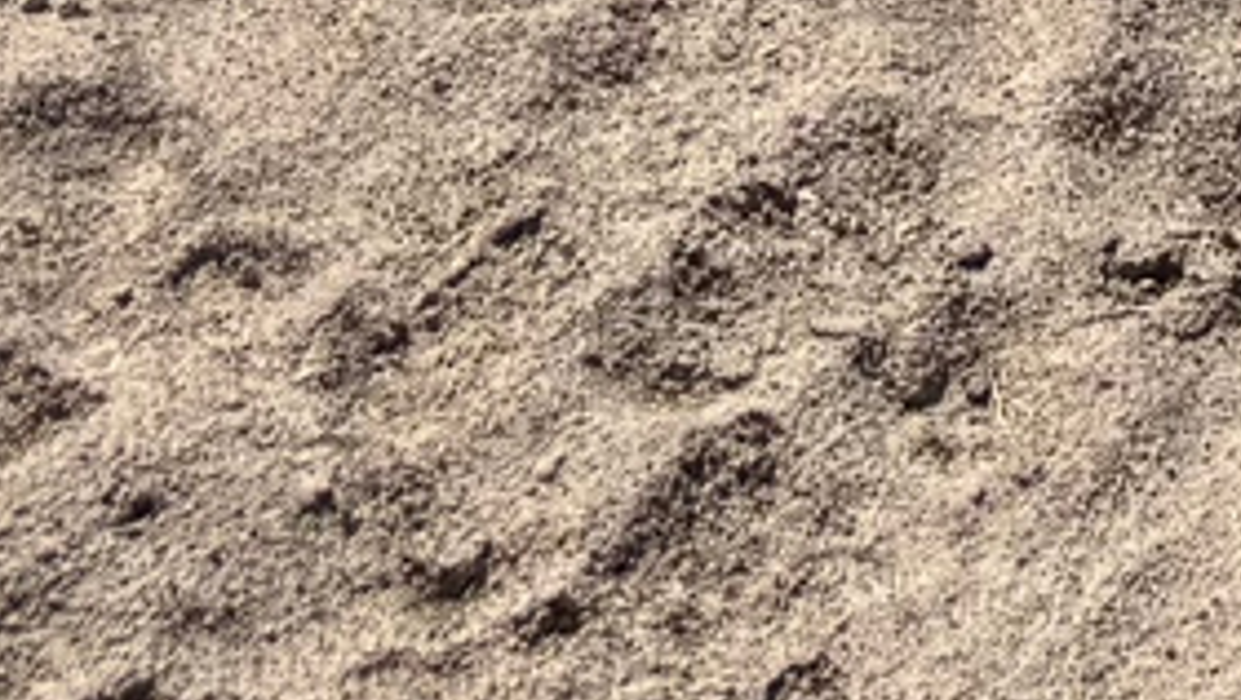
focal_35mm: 191
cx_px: 2265
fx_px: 6290
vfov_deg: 5.3
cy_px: -2441
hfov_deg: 10.6
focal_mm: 6.76
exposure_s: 1/6711
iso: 80
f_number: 1.78
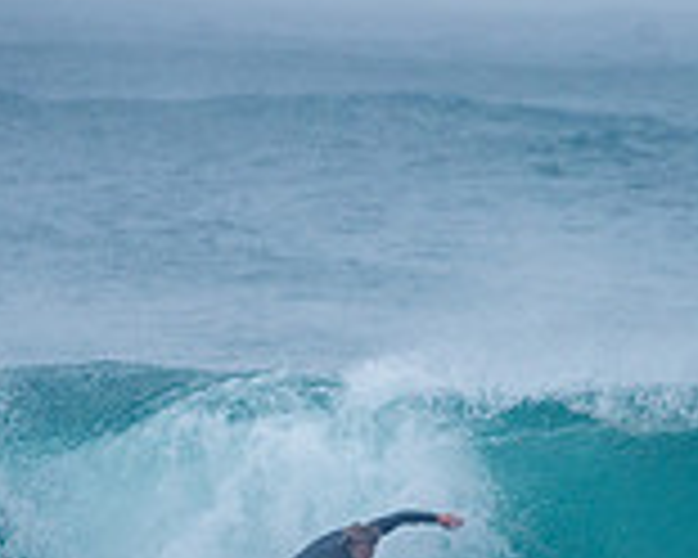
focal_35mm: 1761
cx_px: 531
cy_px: 677
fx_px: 36379
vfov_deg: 0.9
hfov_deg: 1.1
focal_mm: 500
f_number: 5.6
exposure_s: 1/1000
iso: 220
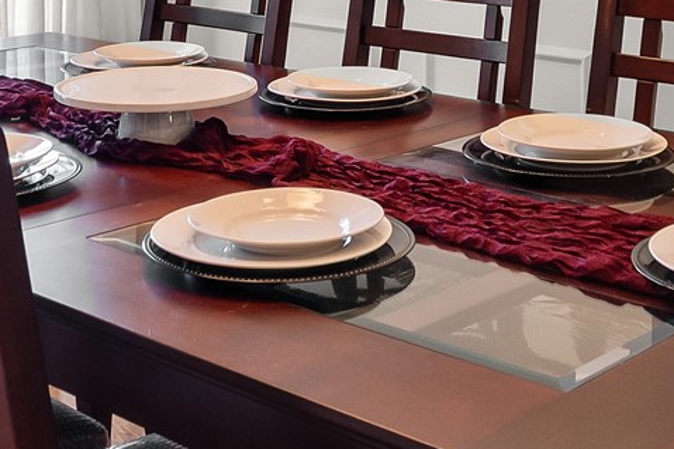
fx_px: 1273
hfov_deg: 29.7
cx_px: 346
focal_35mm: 68
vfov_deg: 18.2
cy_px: -187
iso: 320
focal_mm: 10
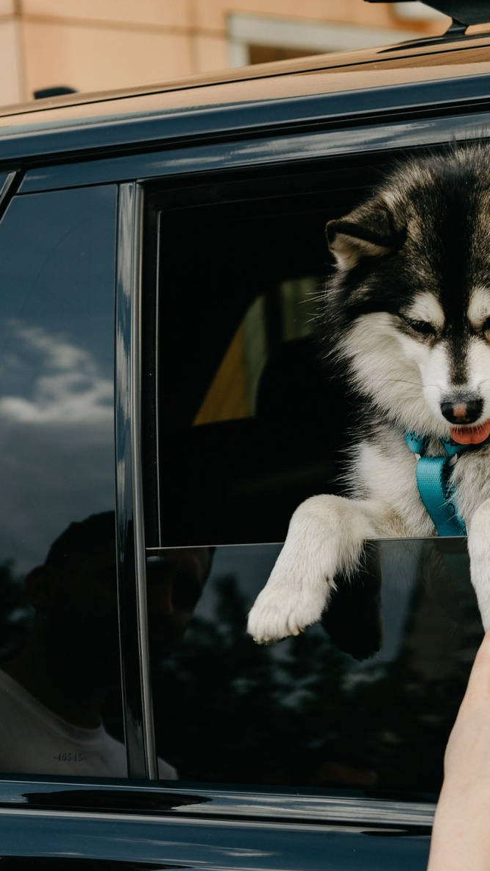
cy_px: 375
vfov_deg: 18.8
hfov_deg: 10.6
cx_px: 390
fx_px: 2632
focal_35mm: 114
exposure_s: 1/400
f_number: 3.5
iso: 64
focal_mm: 48
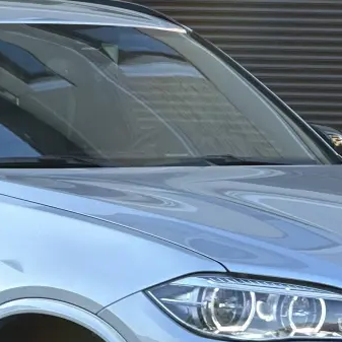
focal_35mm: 291
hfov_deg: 6.0
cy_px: 196
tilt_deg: -2.4
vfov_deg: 6.0
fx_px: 3253
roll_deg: -1.2
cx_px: 61
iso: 32
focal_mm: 9
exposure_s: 1/113
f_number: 2.8
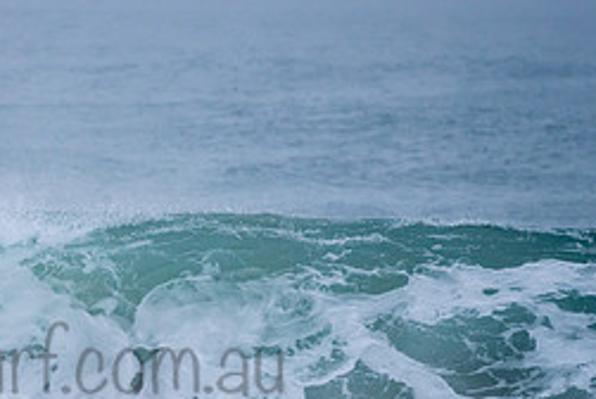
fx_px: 19127
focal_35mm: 1154
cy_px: 338
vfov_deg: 1.2
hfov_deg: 1.8
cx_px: 33
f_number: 5.6
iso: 360
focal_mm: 500
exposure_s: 1/1000
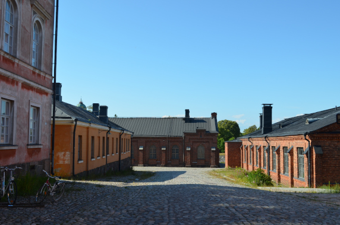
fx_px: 358
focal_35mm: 38
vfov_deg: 34.9
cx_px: 166
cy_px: 115
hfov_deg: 50.8
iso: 125
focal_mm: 24
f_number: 8
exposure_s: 1/250
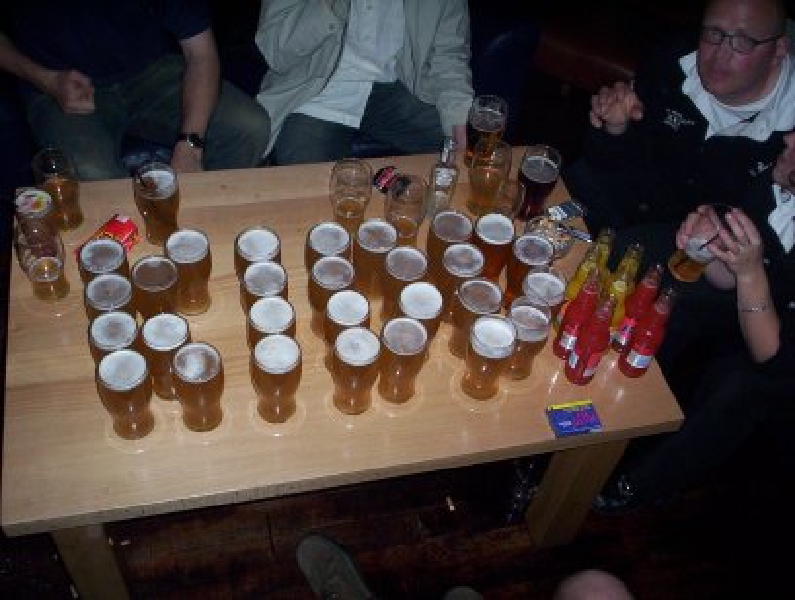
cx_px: 398
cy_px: 300
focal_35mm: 38
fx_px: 875
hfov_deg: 48.9
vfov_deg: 37.9
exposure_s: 1/60
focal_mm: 4.99
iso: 140
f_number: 4.5
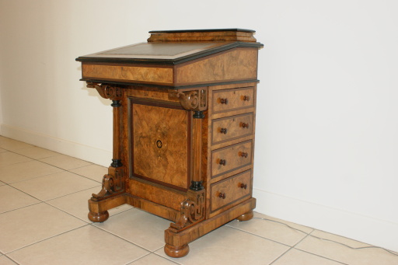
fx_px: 398
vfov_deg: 36.8
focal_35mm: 36
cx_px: 199
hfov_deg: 53.1
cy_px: 132
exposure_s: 1/60
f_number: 5.6
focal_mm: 24
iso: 400
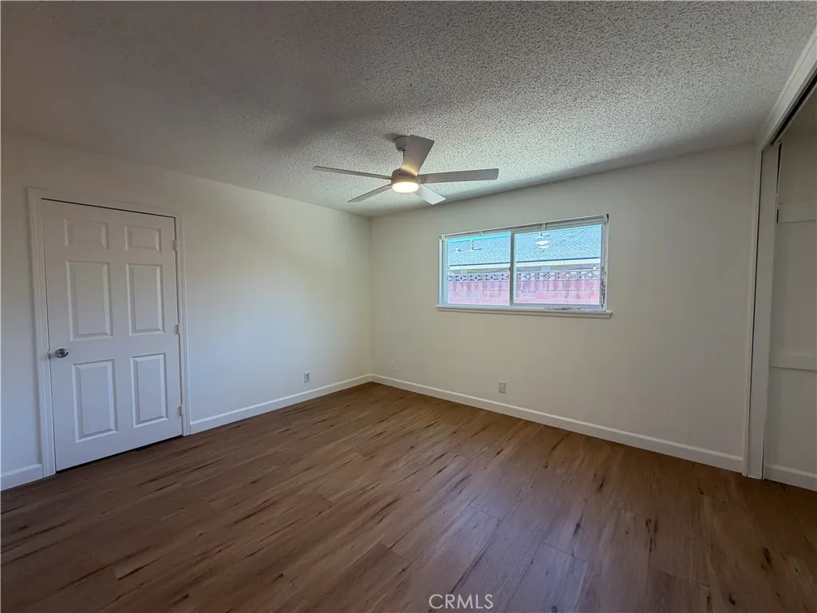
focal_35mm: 14
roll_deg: +0.2
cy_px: 306
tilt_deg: -2.5
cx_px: 408
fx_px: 330
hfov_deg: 102.1
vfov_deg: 85.7
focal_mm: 2.22
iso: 64
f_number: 2.2
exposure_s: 1/62
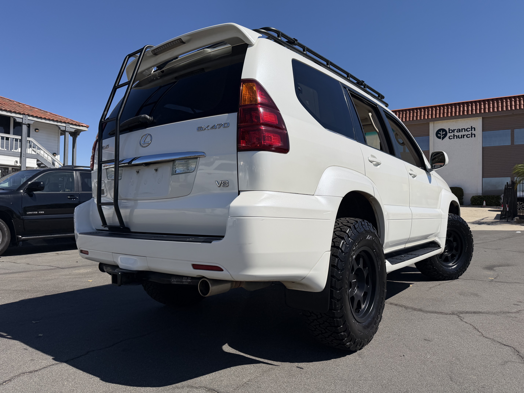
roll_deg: -0.4
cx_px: 262
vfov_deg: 56.8
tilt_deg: +2.2
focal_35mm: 24
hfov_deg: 71.6
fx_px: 363
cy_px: 196
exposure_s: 1/10309
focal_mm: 6.76
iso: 80
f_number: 1.78
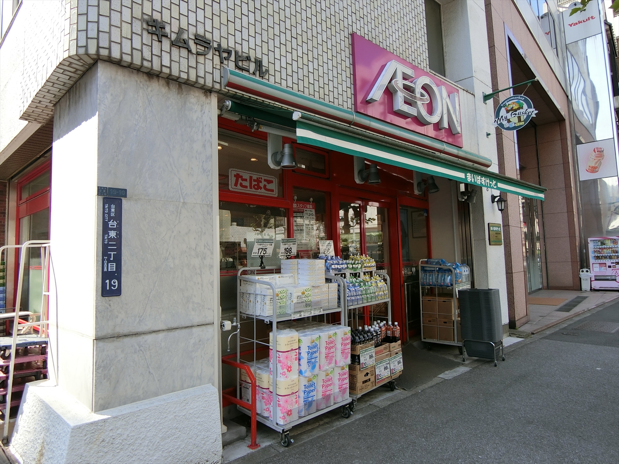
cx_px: 310
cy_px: 232
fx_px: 376
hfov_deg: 79.0
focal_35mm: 21
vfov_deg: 63.4
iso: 80
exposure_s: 1/400
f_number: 2.8
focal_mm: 4.6
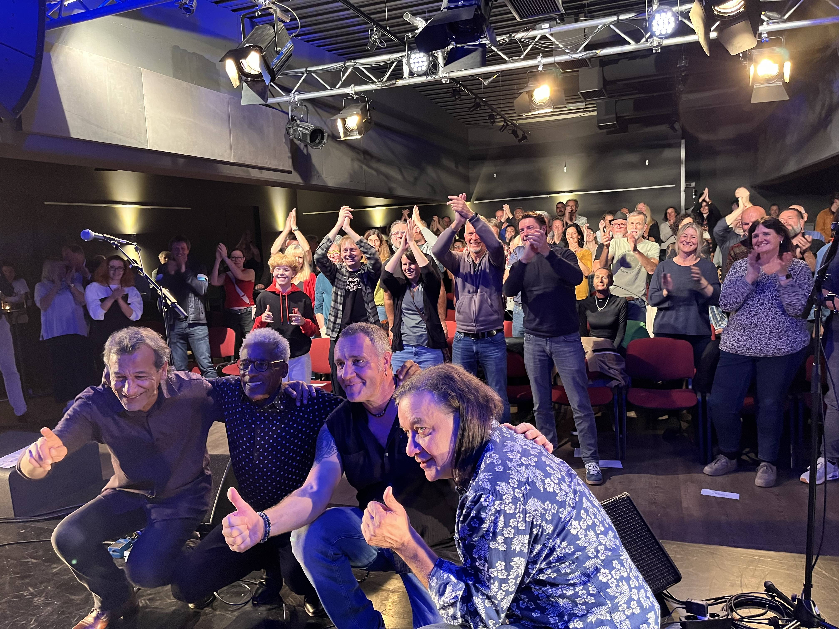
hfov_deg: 67.3
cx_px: 420
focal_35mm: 26
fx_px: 630
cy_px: 314
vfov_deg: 53.1
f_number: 1.6
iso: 400
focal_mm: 5.1
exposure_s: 1/33
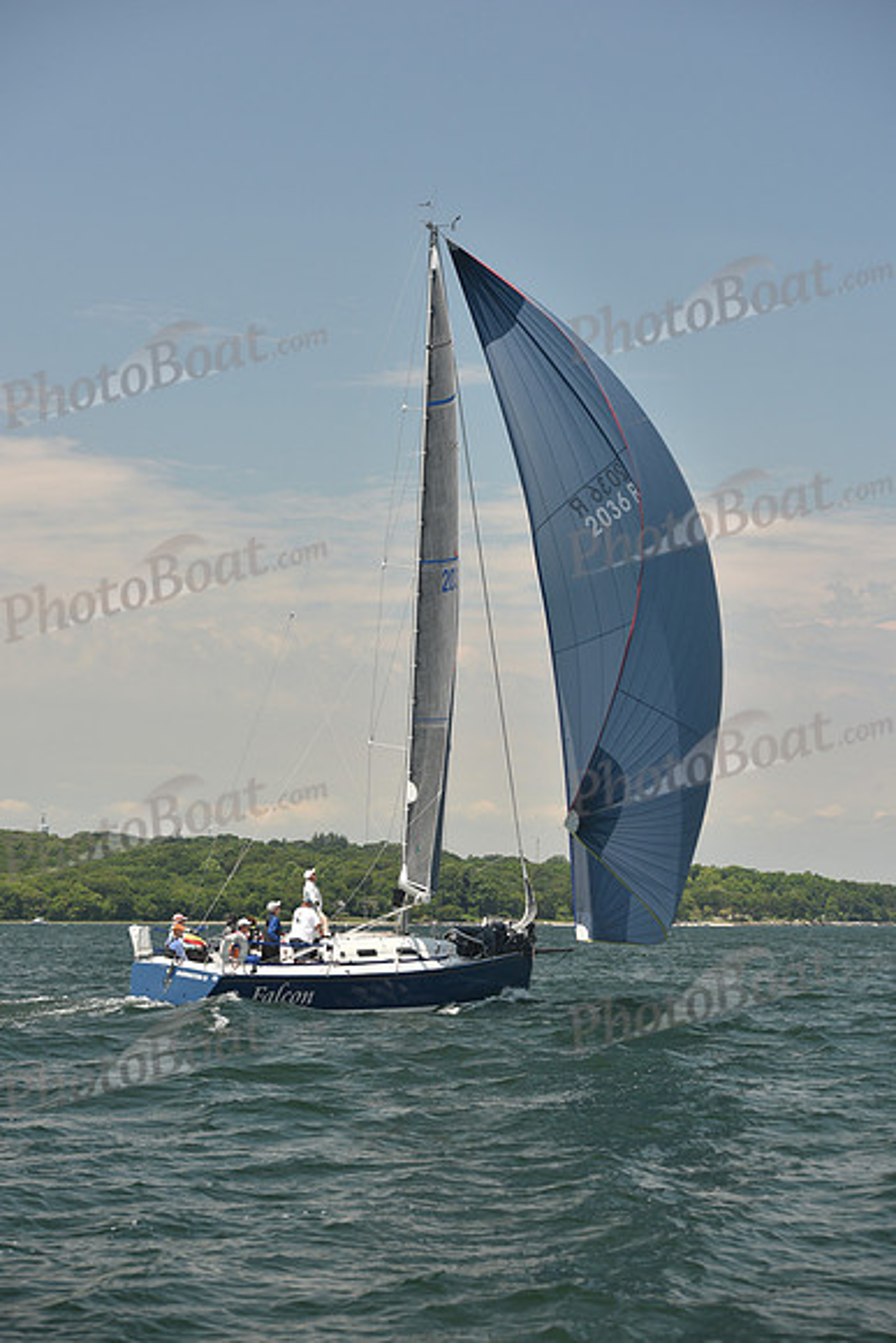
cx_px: 448
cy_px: 672
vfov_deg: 28.8
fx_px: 2612
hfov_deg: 19.5
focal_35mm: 70
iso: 250
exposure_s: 1/640
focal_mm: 70
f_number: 5.6
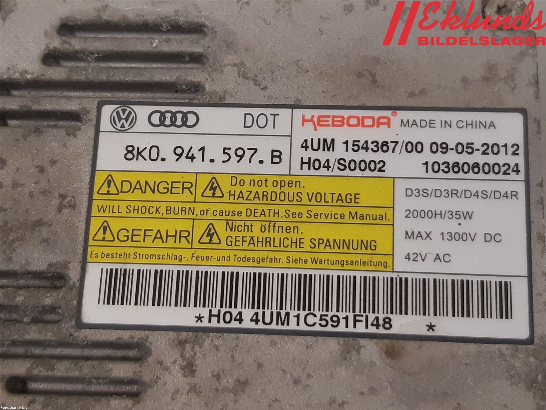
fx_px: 410
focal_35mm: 26
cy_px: 205
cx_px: 273
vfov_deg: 53.1
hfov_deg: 67.3
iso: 160
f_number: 1.7
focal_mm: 3.93
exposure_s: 1/50
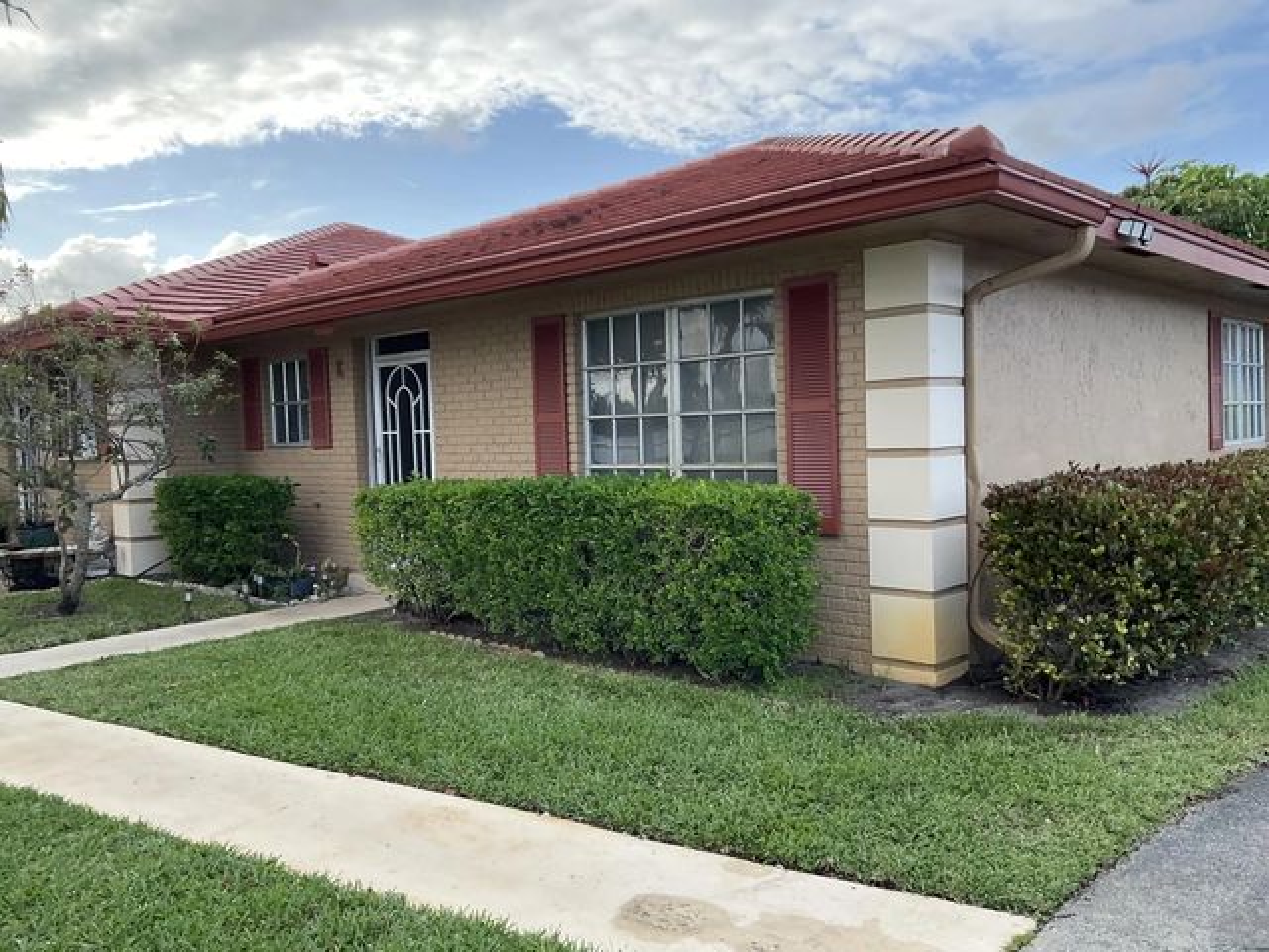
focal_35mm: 29
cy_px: 476
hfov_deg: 61.7
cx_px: 634
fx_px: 1063
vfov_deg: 48.2
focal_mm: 3
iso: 16
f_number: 1.8
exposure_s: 1/386
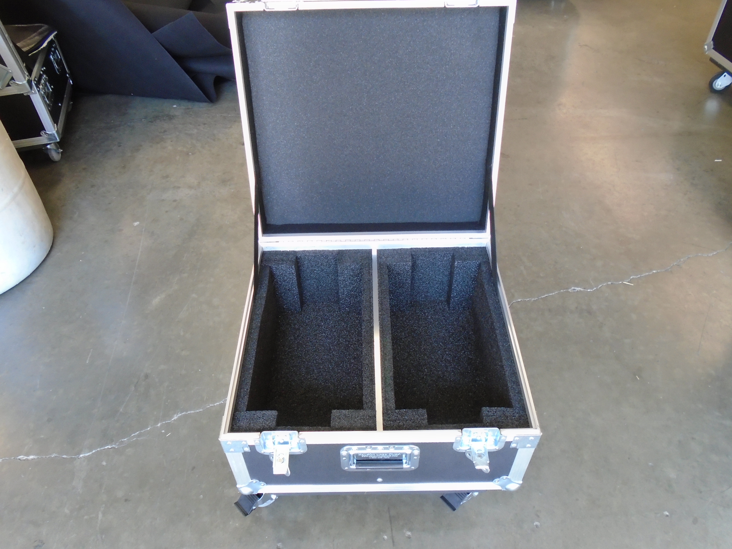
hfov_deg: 67.3
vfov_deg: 53.1
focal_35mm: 26
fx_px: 550
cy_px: 274
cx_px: 366
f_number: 3.2
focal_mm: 4.6
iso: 250
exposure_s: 1/30
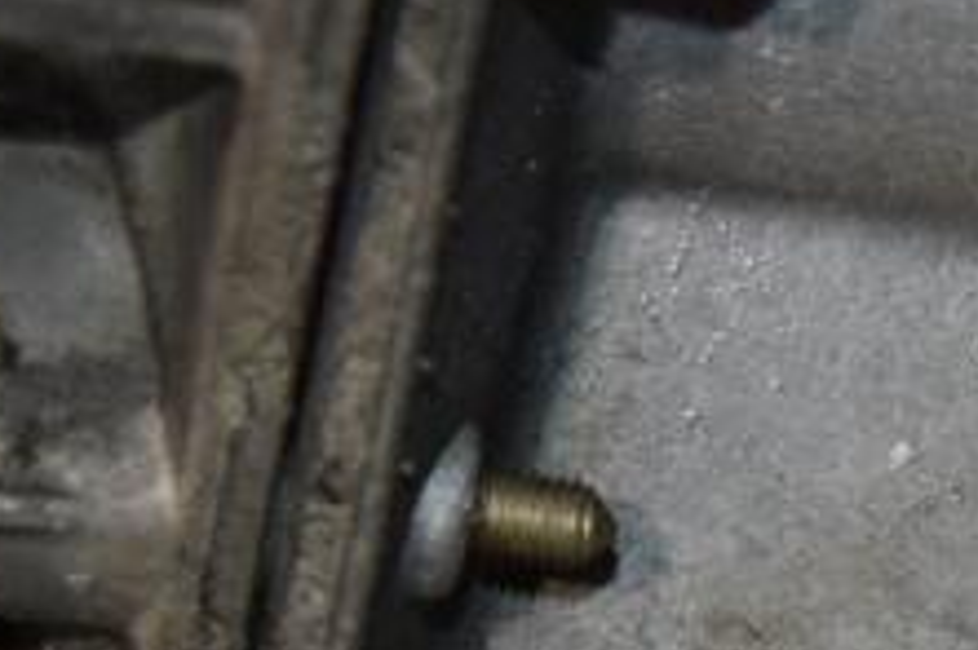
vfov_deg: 5.8
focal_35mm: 236
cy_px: 787
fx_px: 6406
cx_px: 978
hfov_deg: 8.7
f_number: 5
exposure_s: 1/60
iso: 800
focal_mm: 58
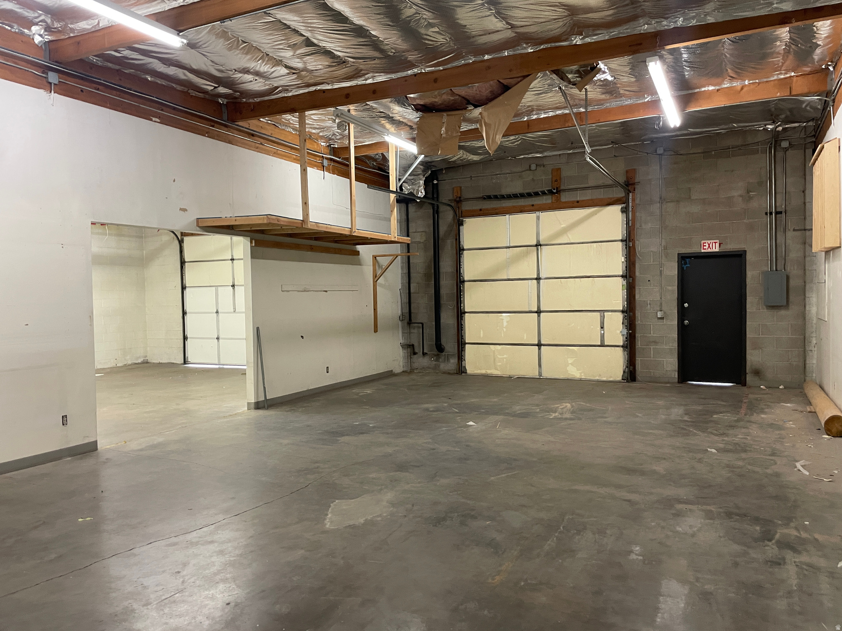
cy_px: 316
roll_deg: +2.5
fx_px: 632
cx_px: 421
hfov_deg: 67.3
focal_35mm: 26
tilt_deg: -0.9
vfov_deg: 53.1
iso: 250
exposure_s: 1/60
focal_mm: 4.2
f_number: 1.6
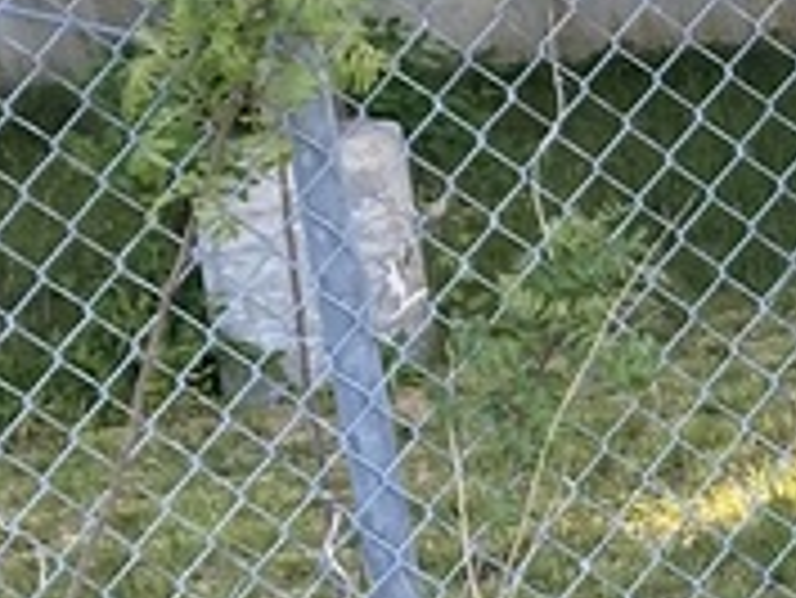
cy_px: 207
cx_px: 2172
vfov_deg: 9.9
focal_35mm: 150
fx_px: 3452
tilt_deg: -11.8
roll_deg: +2.6
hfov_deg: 10.4
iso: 32
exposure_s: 1/340
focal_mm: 4.25
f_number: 1.8
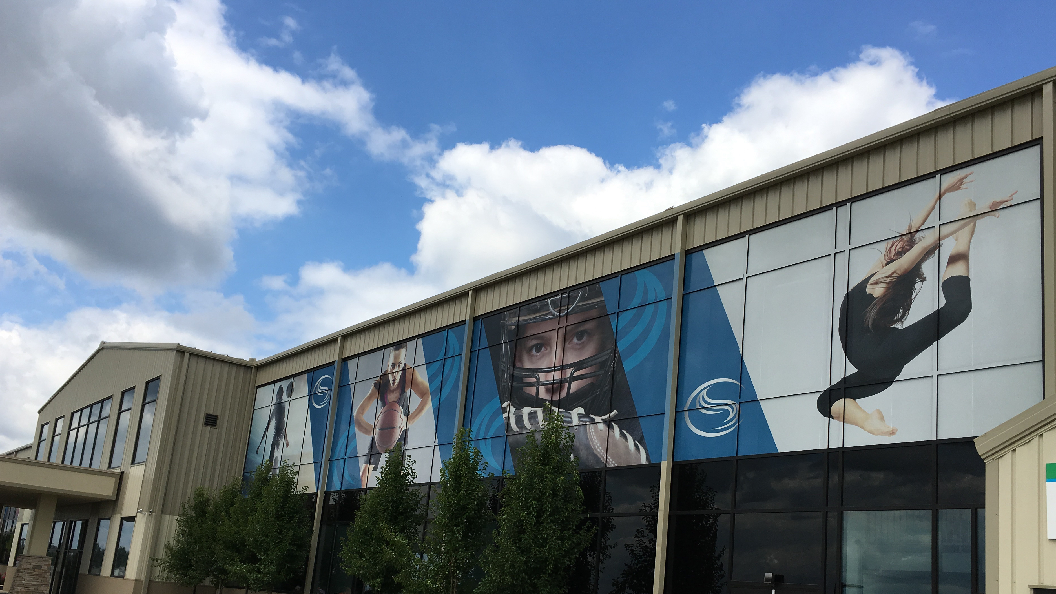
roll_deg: -4.5
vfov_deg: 34.3
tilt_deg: +13.4
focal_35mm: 34
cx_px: 537
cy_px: 407
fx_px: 952
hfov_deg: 58.0
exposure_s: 1/1832
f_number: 2.2
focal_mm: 4.15
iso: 25
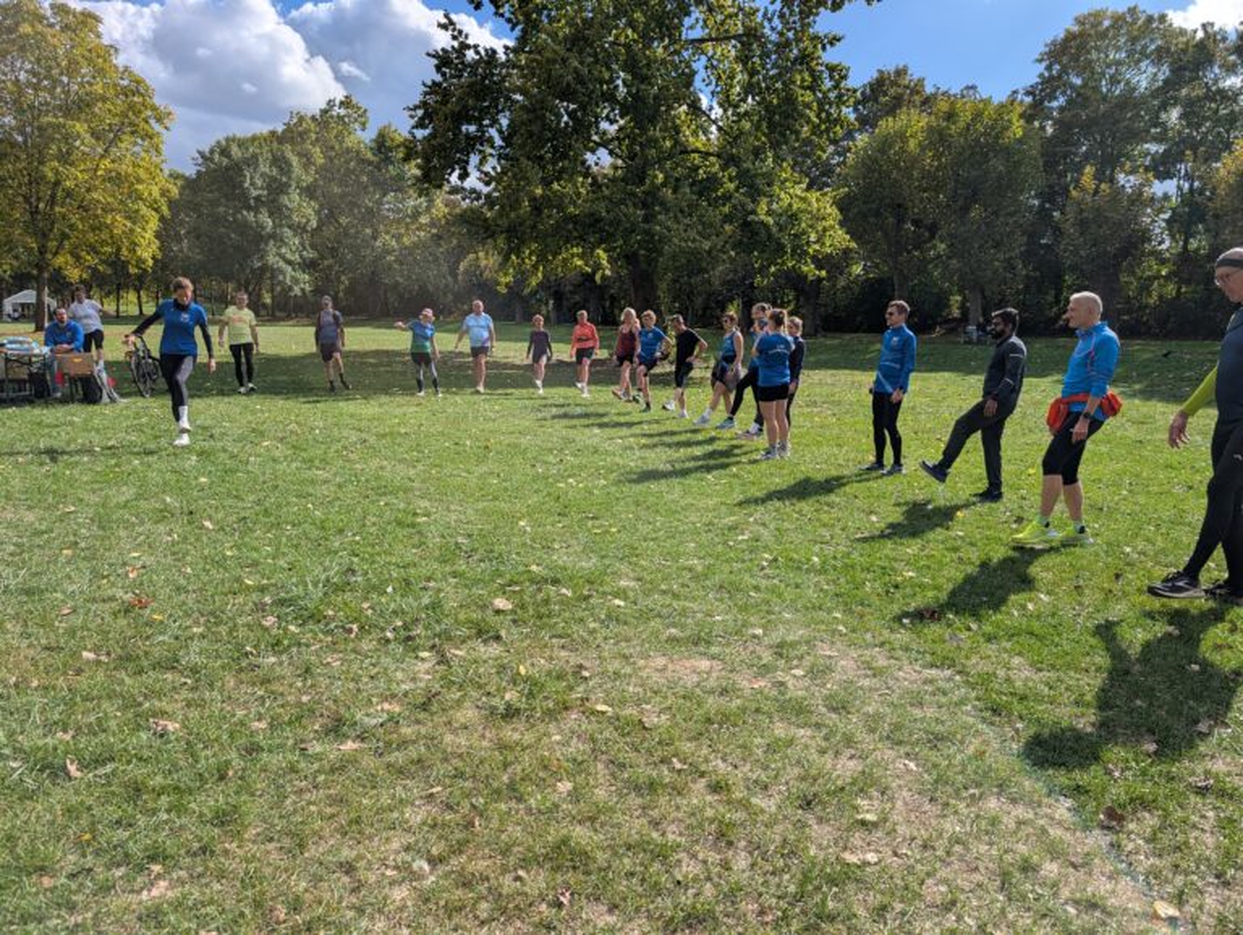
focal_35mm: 24
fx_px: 863
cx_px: 622
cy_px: 468
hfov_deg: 71.5
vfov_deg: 56.9
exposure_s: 1/1221
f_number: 1.68
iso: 18
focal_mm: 6.9
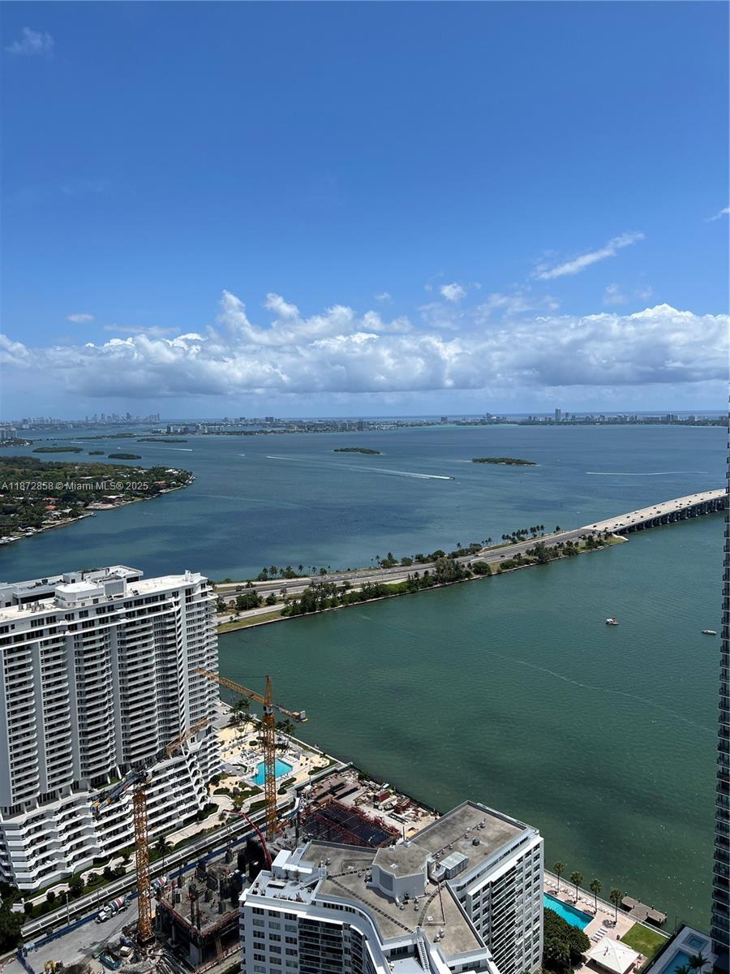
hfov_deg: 53.1
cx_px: 365
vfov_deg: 67.3
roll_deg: +1.1
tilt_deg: -4.7
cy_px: 487
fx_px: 731
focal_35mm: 26
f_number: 1.5
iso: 50
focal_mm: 5.7
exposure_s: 1/6579
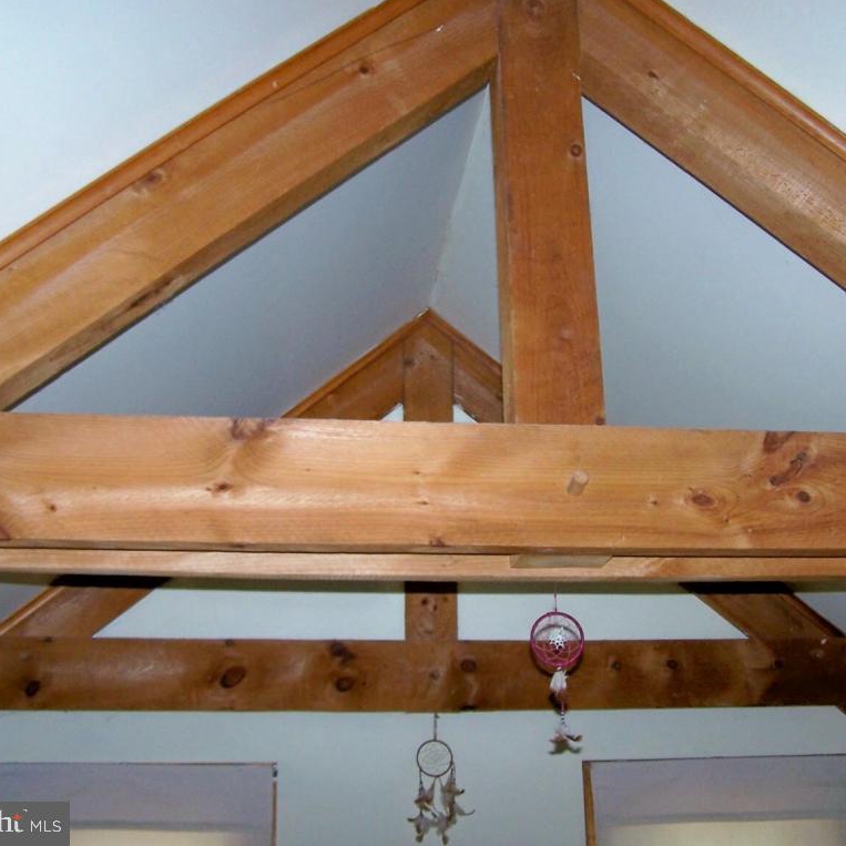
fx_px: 1244
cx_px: 500
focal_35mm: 45
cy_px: 422
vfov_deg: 37.6
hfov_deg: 37.4
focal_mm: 6.3
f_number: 2.8
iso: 80
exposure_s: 1/60
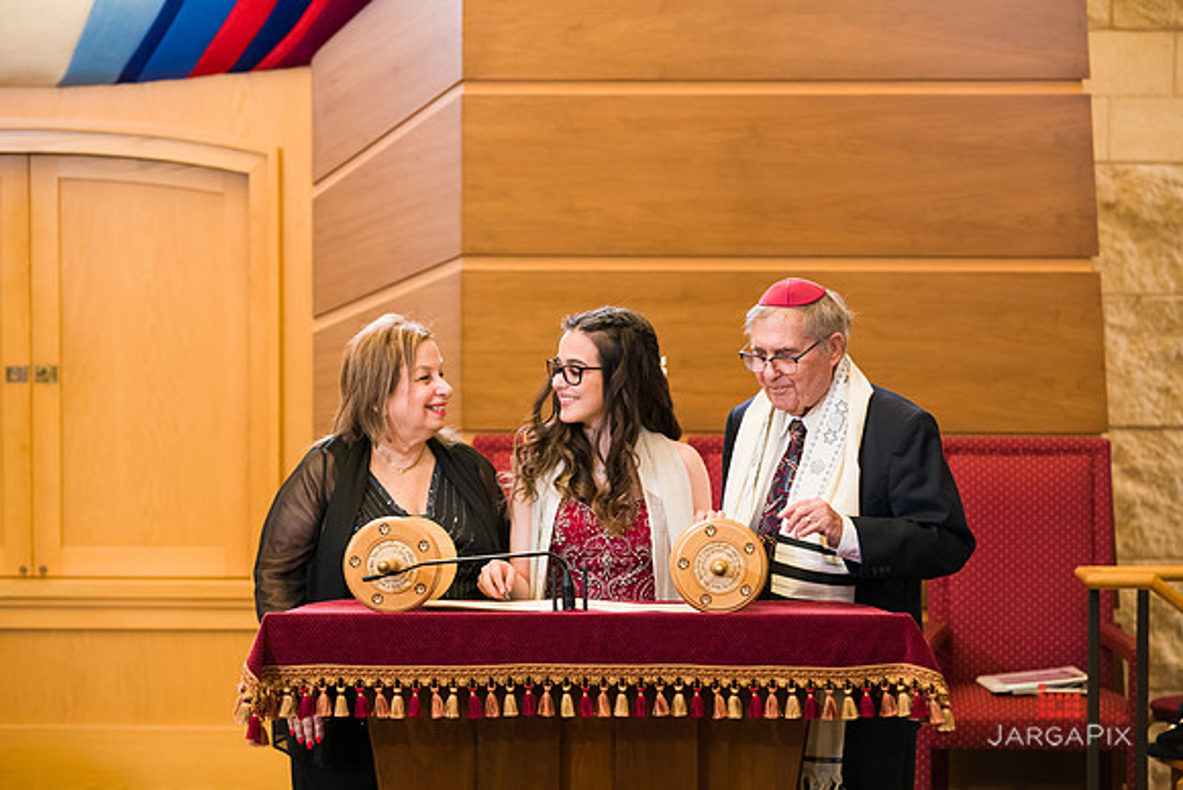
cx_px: 592
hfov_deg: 15.2
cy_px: 395
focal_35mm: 135
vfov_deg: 10.2
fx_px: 4437
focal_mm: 135
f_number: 5.6
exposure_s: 1/200
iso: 1600
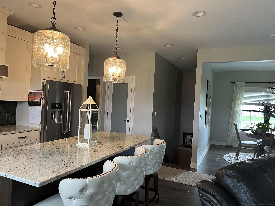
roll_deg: -2.6
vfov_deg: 53.1
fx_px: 207
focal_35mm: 26
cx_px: 138
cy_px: 103
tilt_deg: -1.4
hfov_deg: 67.3
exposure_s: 1/60
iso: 160
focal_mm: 5.1
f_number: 1.6
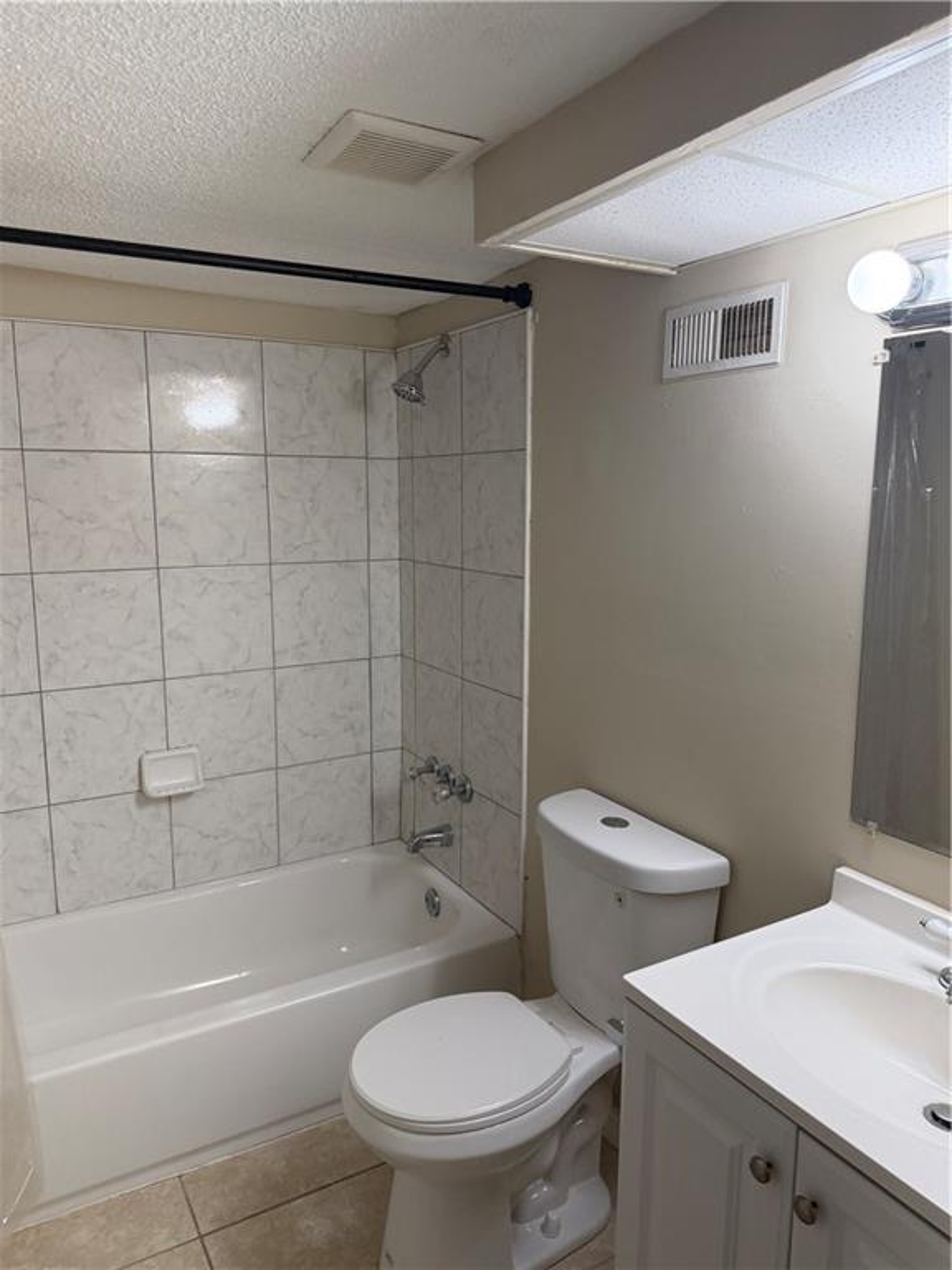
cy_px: 635
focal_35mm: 24
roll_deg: -1.3
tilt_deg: -9.5
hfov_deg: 56.8
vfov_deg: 71.6
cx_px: 476
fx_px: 880
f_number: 1.78
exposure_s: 1/211
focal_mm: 6.76
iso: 200
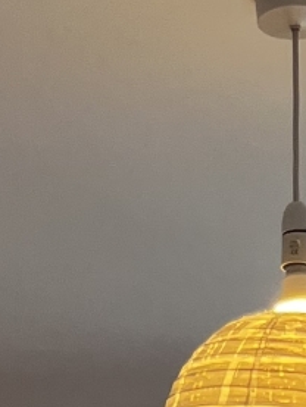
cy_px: 1504
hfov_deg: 7.4
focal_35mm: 200
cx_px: 302
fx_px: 2355
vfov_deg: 7.6
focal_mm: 5.1
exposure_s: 1/121
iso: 80
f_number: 1.6
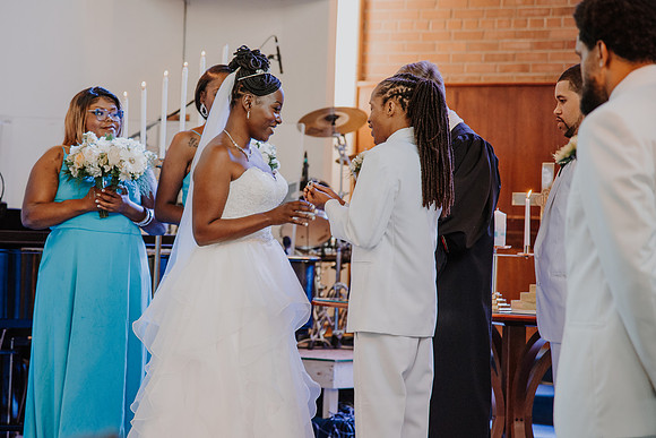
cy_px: 219
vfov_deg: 9.5
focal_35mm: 145
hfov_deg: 14.1
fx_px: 2648
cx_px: 259
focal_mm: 120
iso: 1000
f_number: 4
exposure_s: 1/125
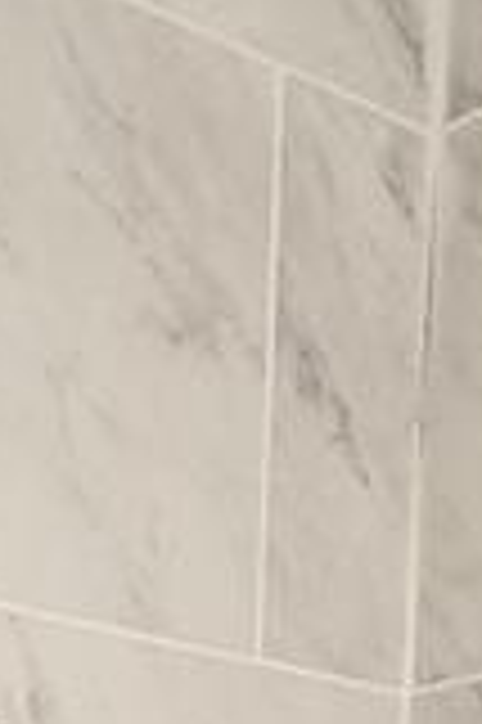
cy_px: 1574
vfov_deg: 15.1
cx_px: 54
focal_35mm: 101
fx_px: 2033
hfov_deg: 13.4
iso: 200
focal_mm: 1.74
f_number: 2.2
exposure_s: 1/60
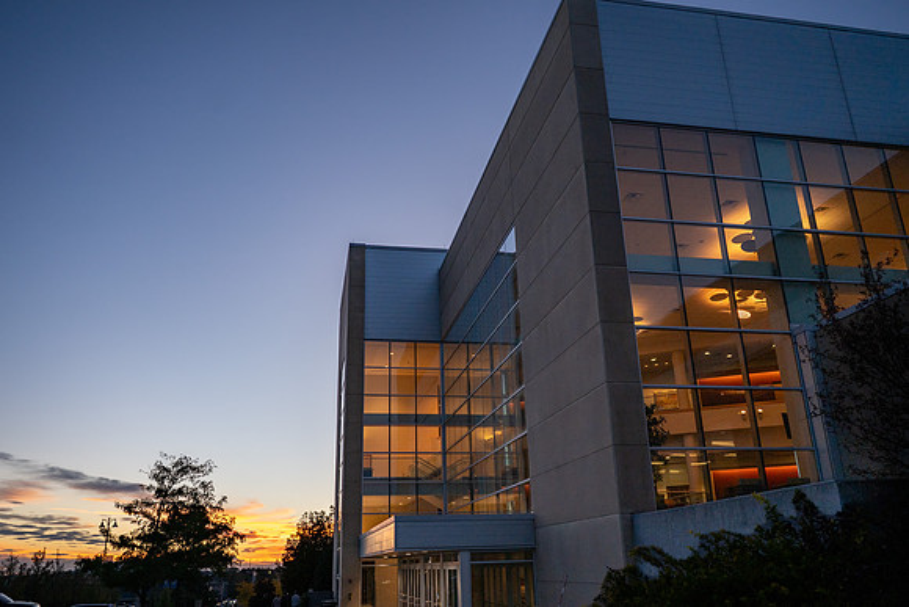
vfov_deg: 46.2
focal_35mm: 28
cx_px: 454
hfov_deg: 65.2
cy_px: 304
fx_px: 711
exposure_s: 1/500
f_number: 2.8
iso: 125
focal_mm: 24
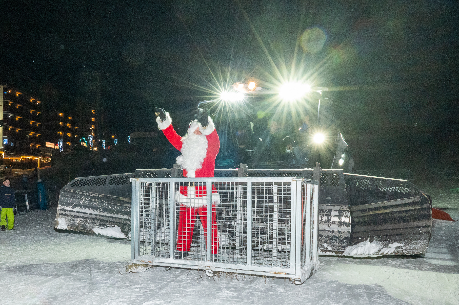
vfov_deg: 36.6
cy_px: 191
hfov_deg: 52.5
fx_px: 459
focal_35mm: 36
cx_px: 167
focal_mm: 24
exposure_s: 1/80
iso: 6400
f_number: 13
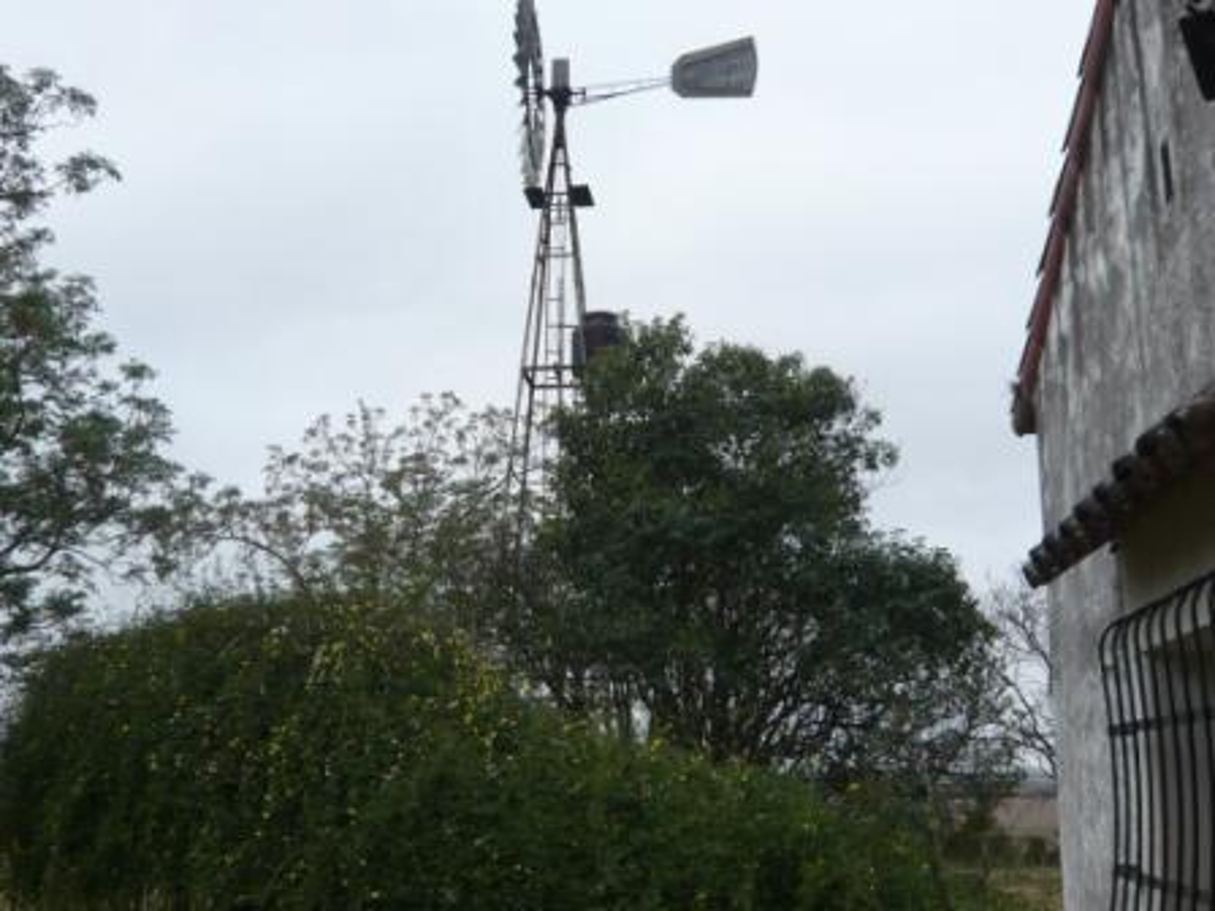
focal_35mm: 39
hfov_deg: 47.9
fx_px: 1369
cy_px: 456
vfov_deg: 36.8
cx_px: 608
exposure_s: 1/200
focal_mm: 4.6
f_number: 8
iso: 100
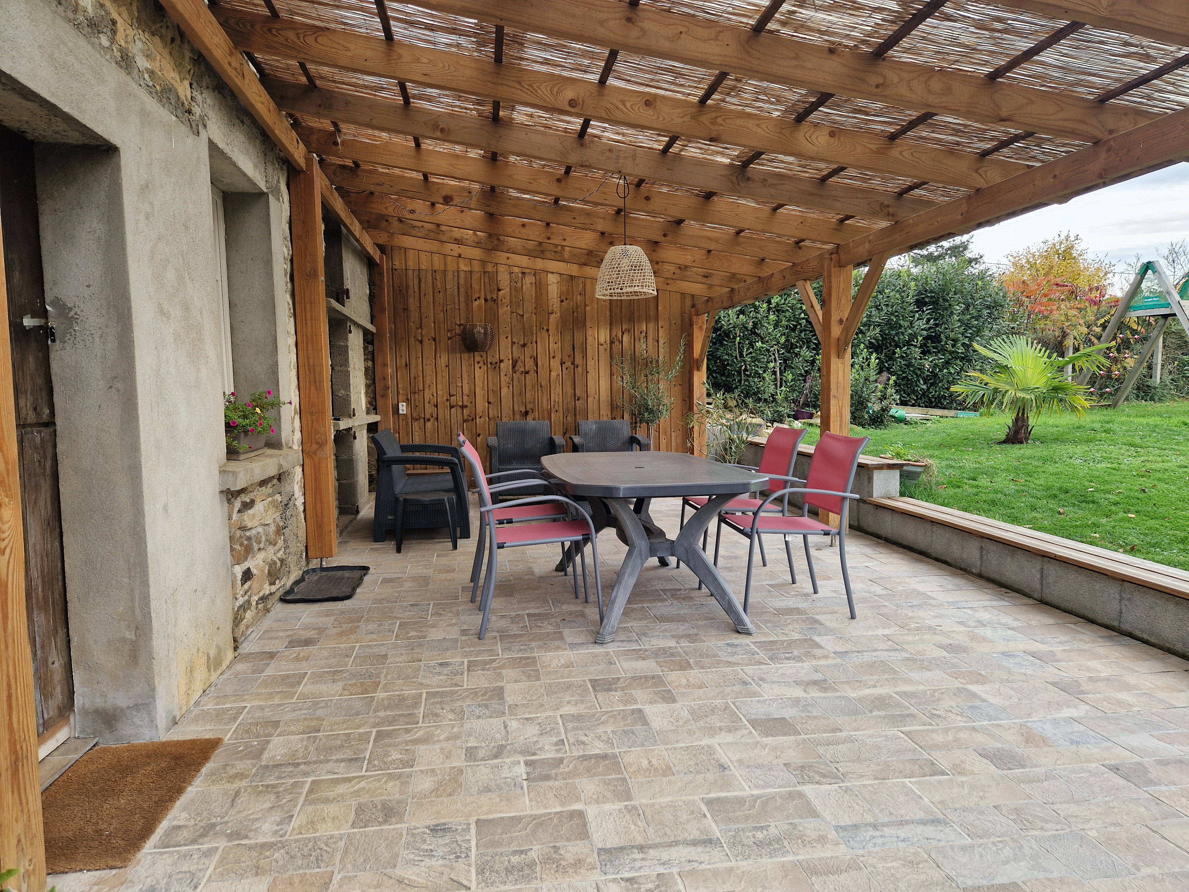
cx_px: 594
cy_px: 446
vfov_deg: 58.9
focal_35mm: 23
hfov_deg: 73.9
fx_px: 790
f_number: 1.8
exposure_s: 1/180
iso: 80
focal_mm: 5.4
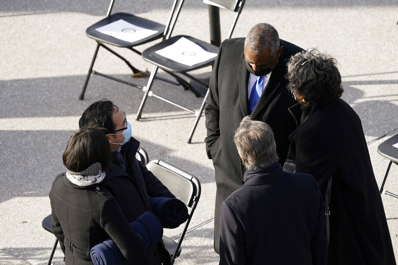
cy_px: 135
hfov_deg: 4.0
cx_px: 211
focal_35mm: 516
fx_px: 5705
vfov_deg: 2.7
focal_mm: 463
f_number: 6.3
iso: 800
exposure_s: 1/1250
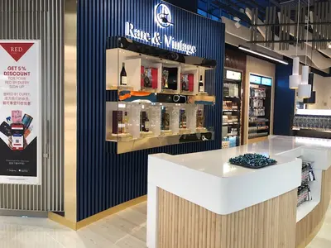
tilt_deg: -3.8
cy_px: 124
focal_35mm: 28
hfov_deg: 63.4
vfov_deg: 49.7
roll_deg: -0.9
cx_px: 166
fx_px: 268
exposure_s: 1/50
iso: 25
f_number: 1.8
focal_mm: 3.99
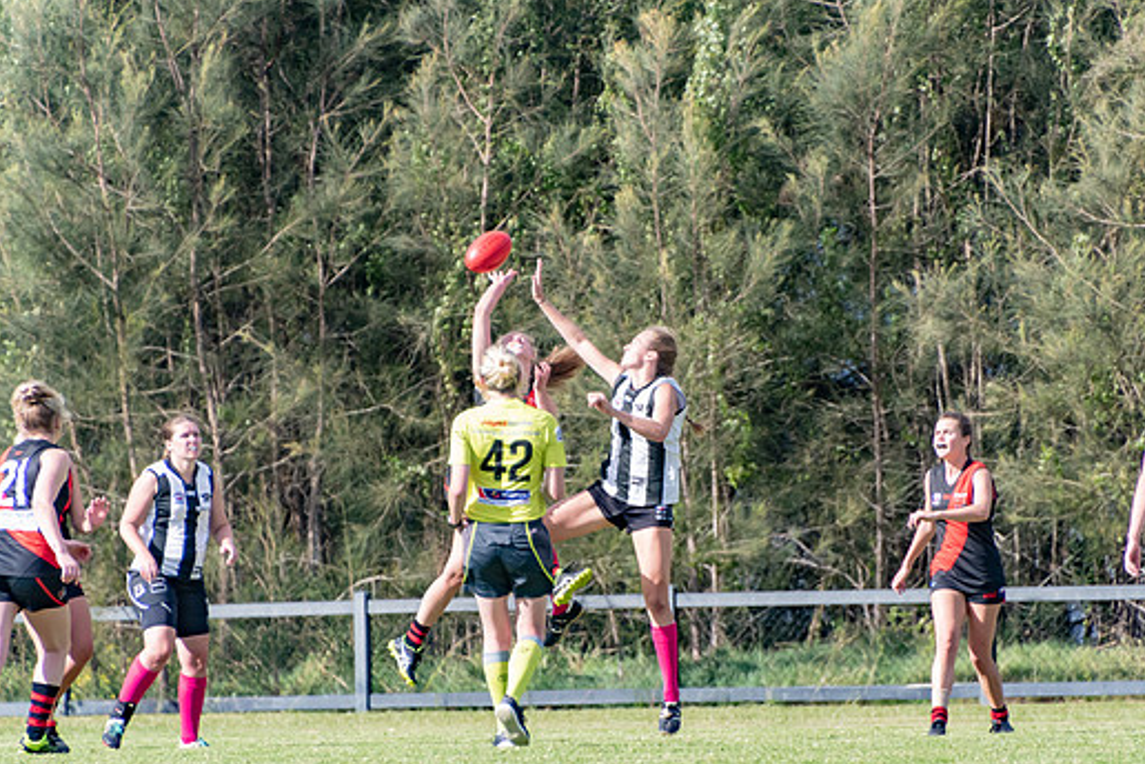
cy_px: 412
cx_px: 637
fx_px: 21626
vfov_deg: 2.0
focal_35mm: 680
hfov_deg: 3.0
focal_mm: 400
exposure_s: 1/1600
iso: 800
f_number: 6.3
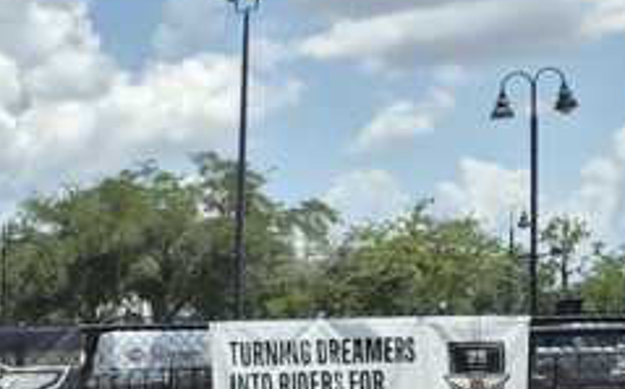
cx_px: -660
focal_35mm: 109
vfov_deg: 11.6
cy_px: 546
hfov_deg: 15.1
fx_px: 1855
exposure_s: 1/6256
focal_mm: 5.4
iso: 80
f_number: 1.8
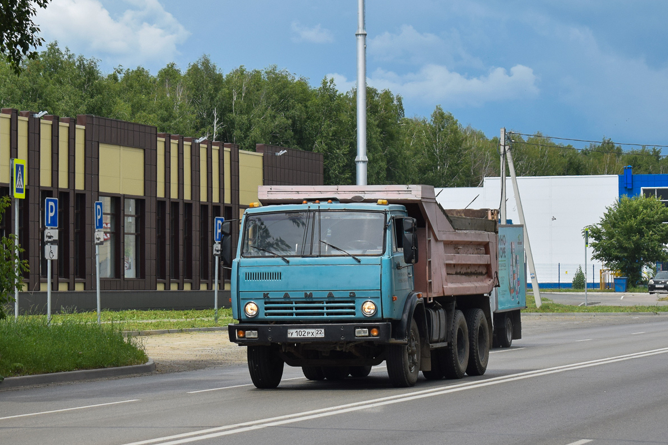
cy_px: 221
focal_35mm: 84
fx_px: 1549
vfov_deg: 16.3
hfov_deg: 24.3
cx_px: 332
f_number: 6.3
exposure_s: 1/1250
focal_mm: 55
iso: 400
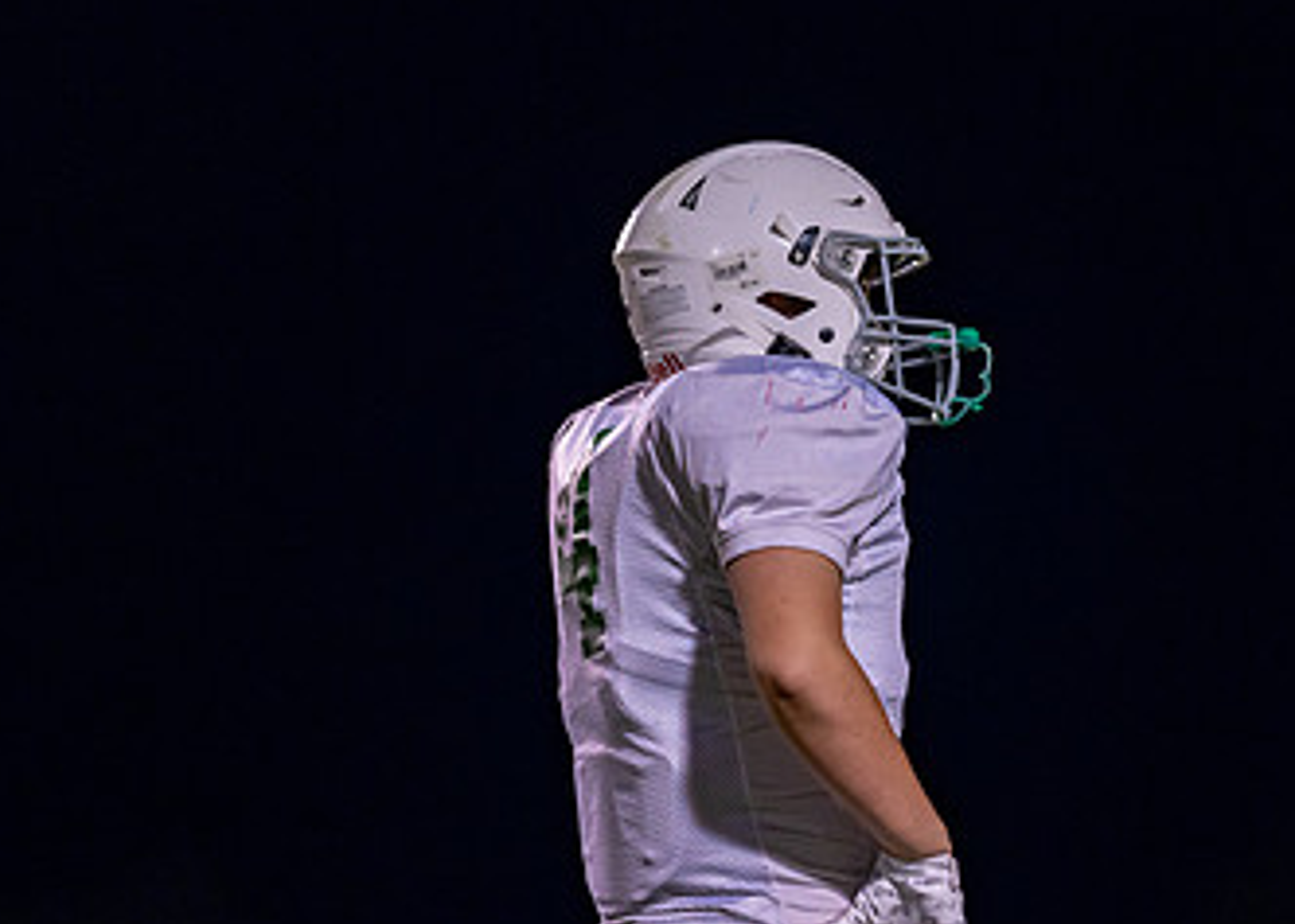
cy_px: 477
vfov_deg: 5.3
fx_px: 9965
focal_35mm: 271
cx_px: 846
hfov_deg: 7.4
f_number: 1.8
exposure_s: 1/1250
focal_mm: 135
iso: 1250
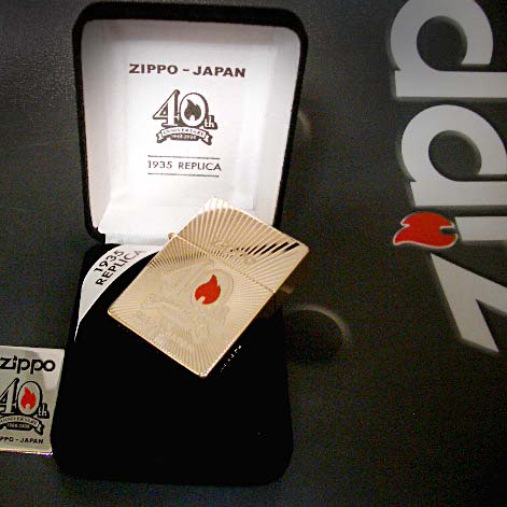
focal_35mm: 42
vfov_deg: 40.0
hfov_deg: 39.5
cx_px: 164
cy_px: 250
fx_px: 696
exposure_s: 1/20
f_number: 2.6
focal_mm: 5.8
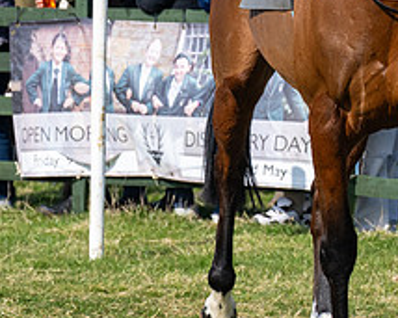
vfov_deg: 4.4
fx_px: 4133
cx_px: 607
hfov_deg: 5.5
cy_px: -1
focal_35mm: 351
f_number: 4
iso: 200
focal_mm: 70
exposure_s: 1/3200
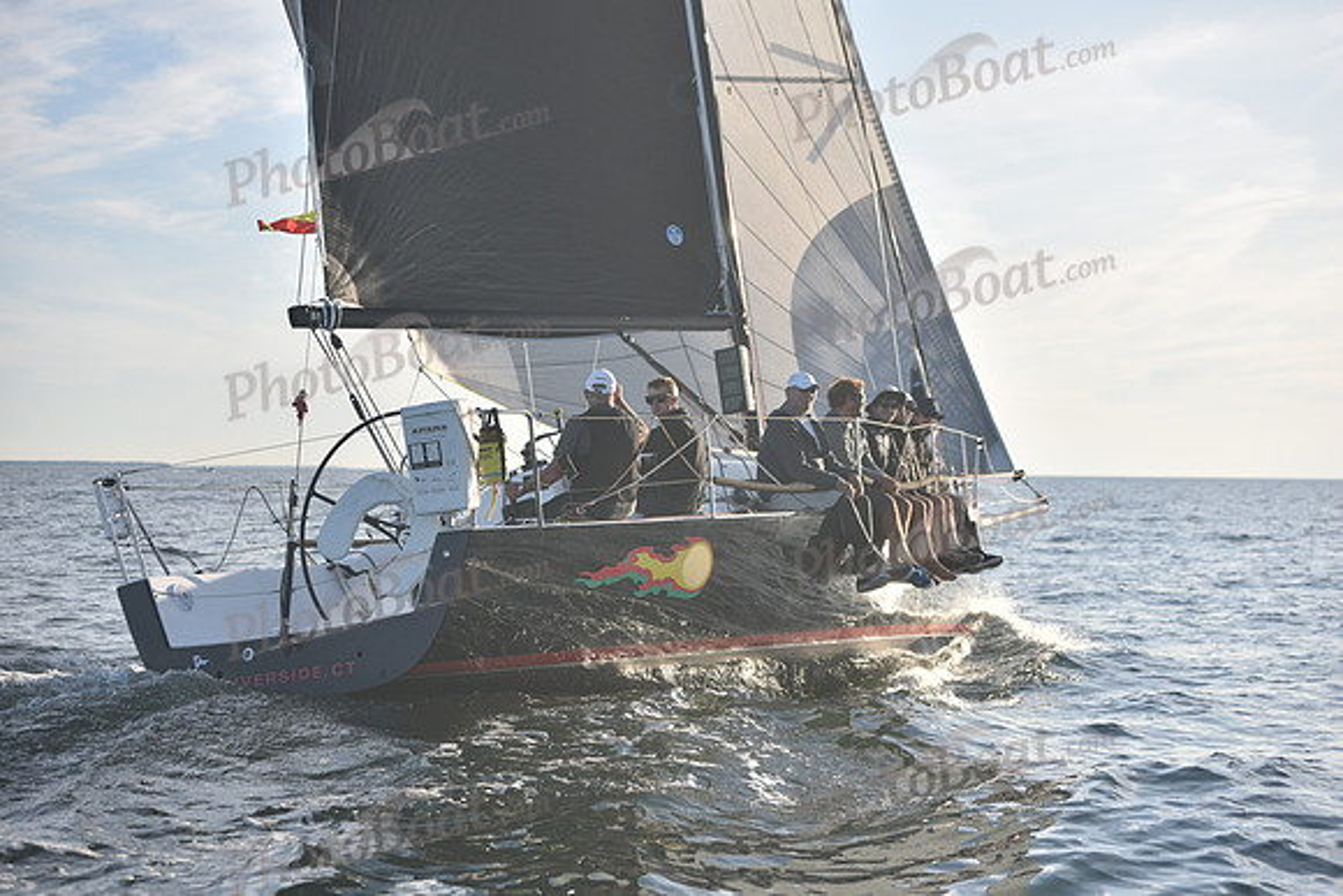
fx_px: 2612
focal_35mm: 70
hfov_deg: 28.8
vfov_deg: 19.5
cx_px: 672
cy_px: 448
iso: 250
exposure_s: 1/800
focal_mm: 70
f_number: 3.5
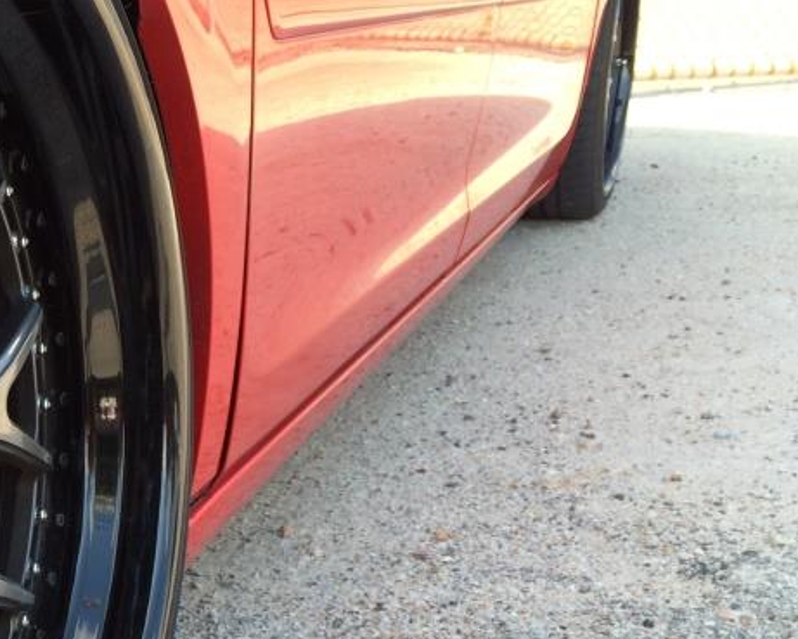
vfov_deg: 23.0
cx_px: -35
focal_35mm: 65
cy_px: 554
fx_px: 1535
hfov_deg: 27.2
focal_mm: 4.12
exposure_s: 1/261
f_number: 2.2
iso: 32
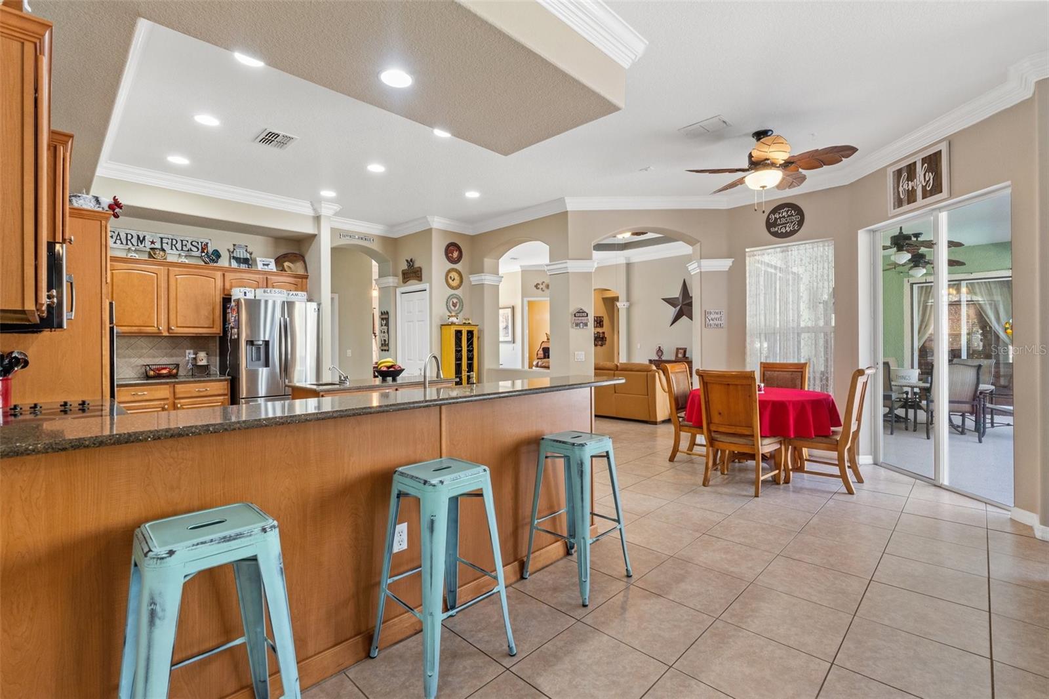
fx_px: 481
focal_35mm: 16
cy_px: 350
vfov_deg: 72.0
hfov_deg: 95.0
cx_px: 524
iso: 400
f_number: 7.1
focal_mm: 11
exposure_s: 1/2
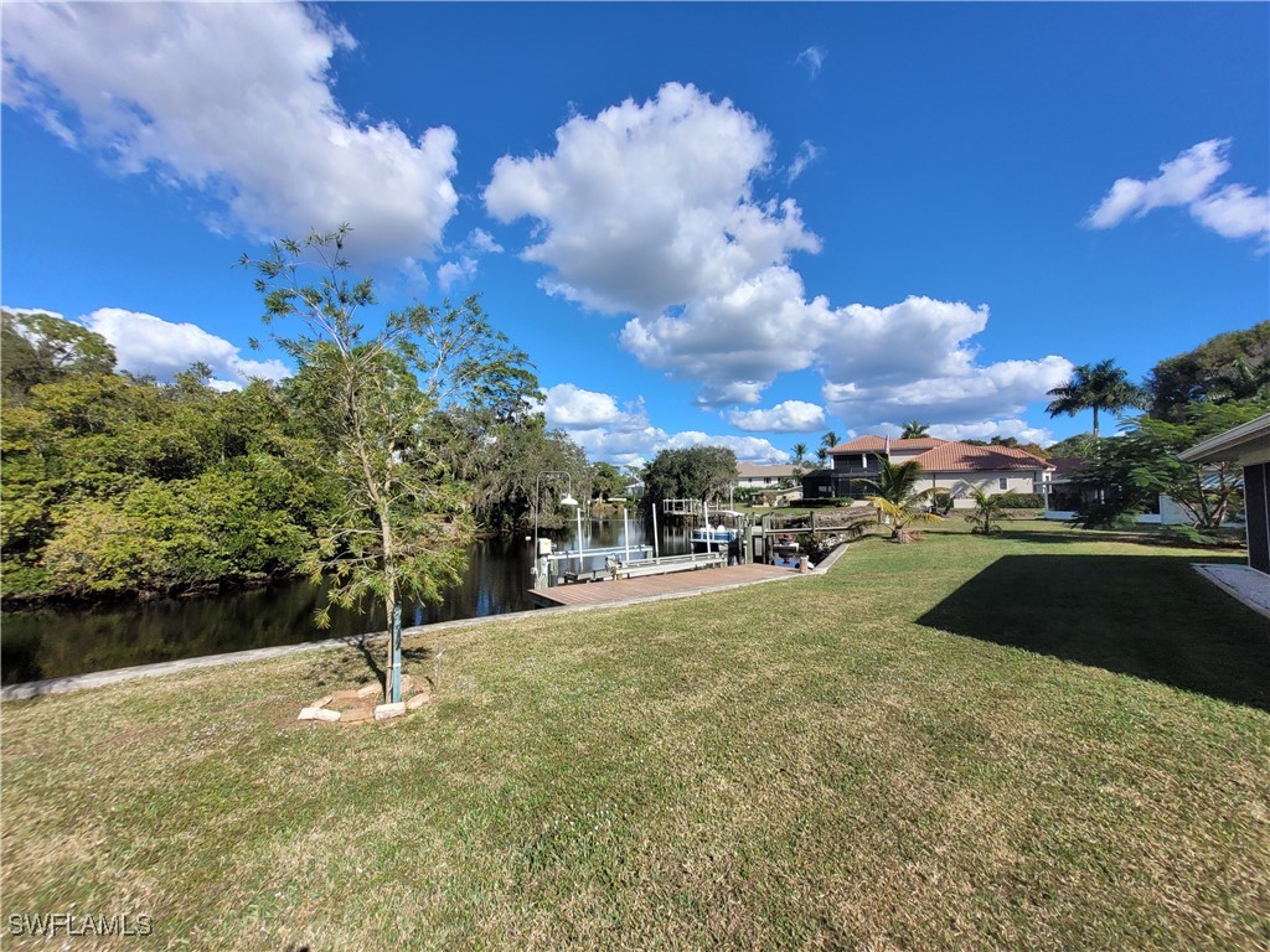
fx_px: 477
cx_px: 635
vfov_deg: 89.9
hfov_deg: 106.2
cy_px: 476
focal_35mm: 13
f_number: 2.2
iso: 40
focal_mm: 1.74
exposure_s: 1/1619
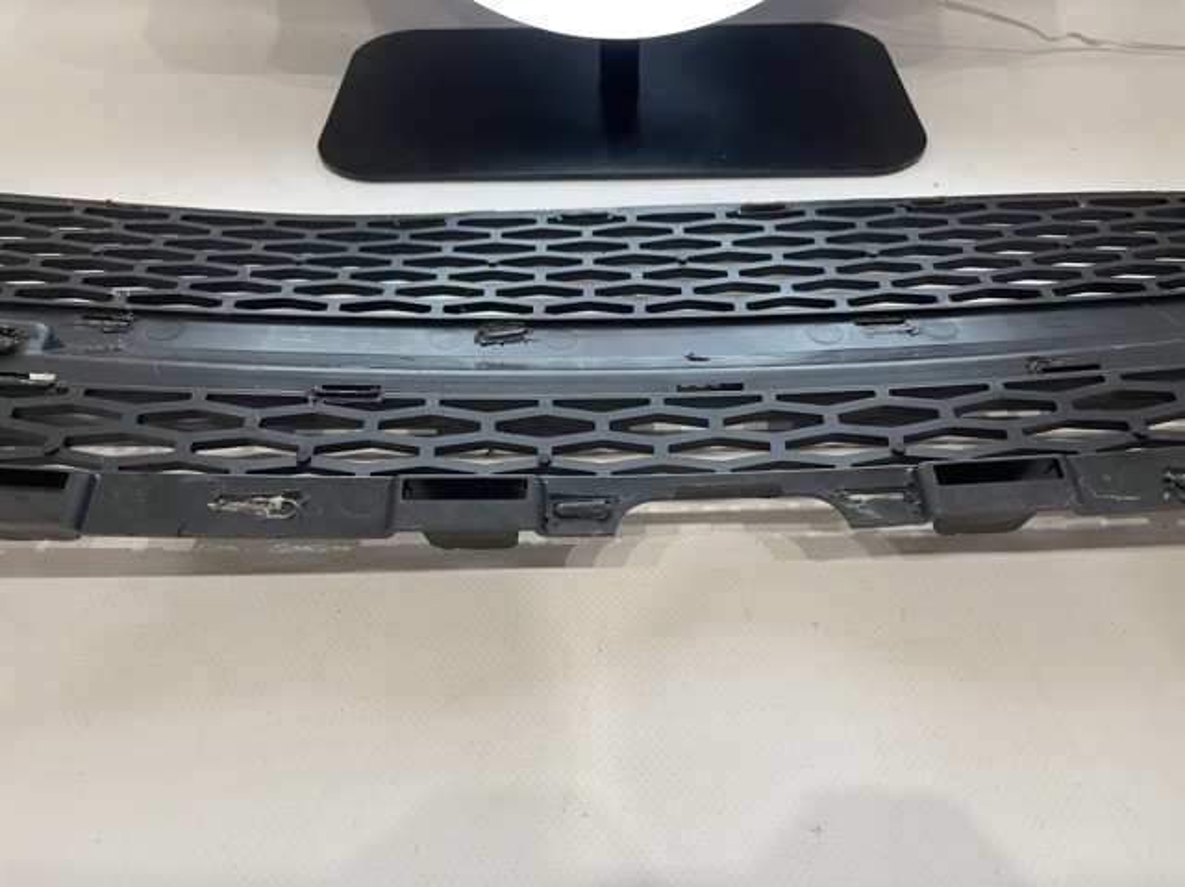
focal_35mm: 25
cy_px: 444
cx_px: 592
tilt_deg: -48.6
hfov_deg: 69.4
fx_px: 855
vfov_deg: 54.8
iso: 80
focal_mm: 5.1
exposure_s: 1/50
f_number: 1.6
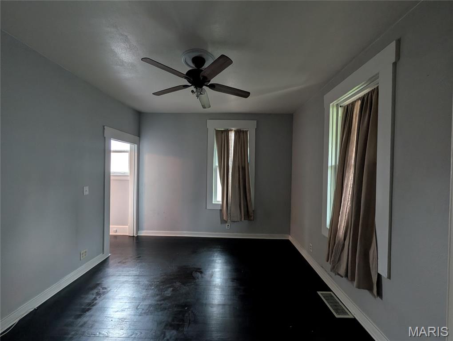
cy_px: 170
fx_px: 157
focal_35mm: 12
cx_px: 226
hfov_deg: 110.5
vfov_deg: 94.6
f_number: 1.7
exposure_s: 1/24
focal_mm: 2.02
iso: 94
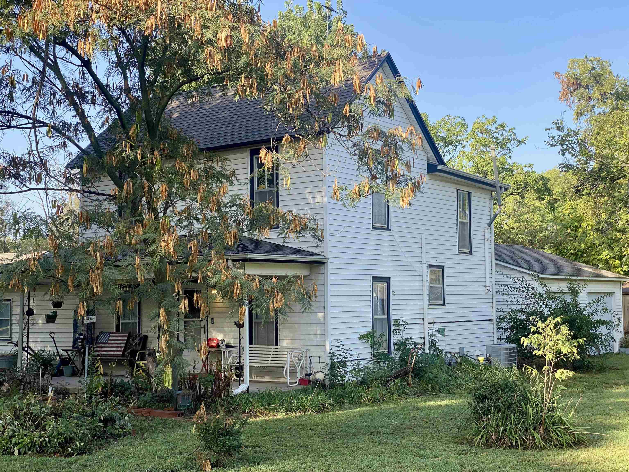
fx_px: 945
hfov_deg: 36.8
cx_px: 314
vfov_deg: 28.0
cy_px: 236
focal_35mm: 52
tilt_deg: +5.8
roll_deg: +1.4
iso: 20
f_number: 2
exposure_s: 1/448
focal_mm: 6
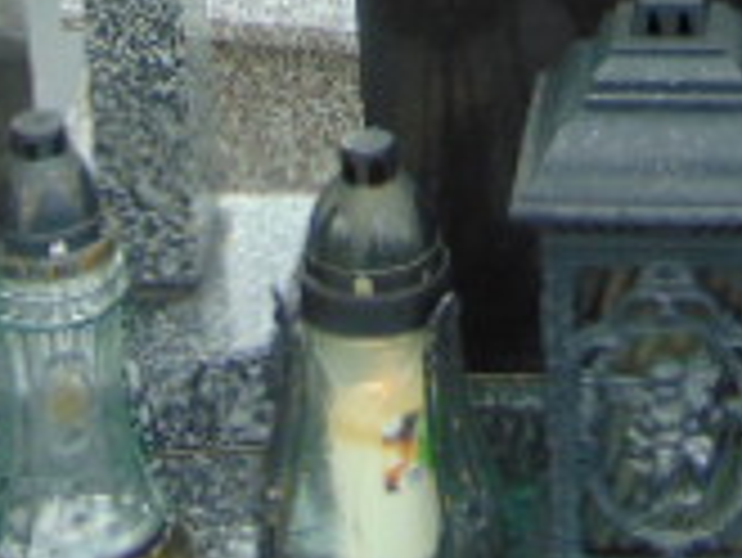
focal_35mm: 136
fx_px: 2917
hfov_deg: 14.5
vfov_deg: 10.3
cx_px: 454
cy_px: -441
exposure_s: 1/200
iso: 80
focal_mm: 6.3
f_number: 3.2
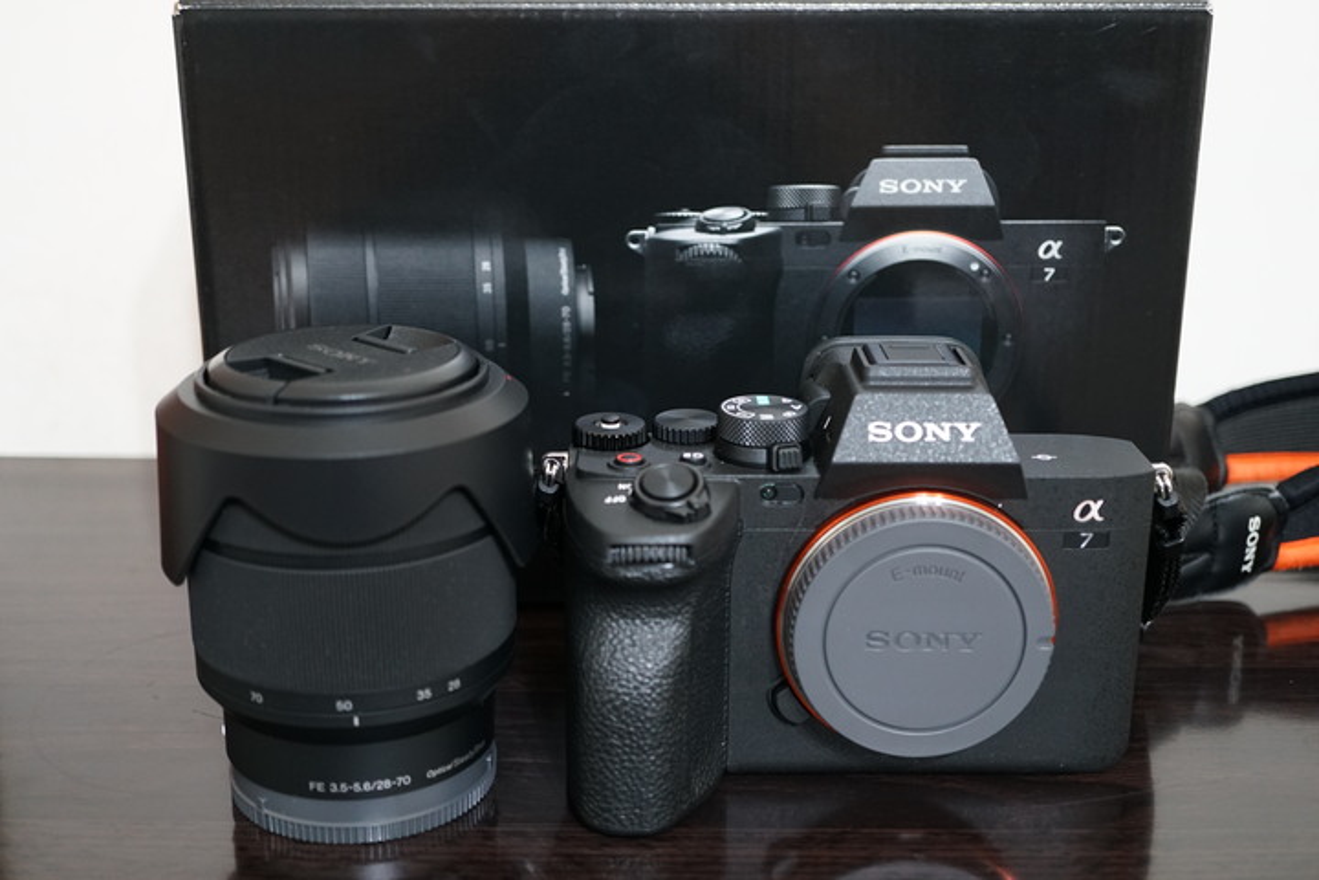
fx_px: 1649
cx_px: 660
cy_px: 440
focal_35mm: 45
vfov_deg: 29.9
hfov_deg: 43.6
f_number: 3.5
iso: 1000
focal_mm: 30
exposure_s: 1/25
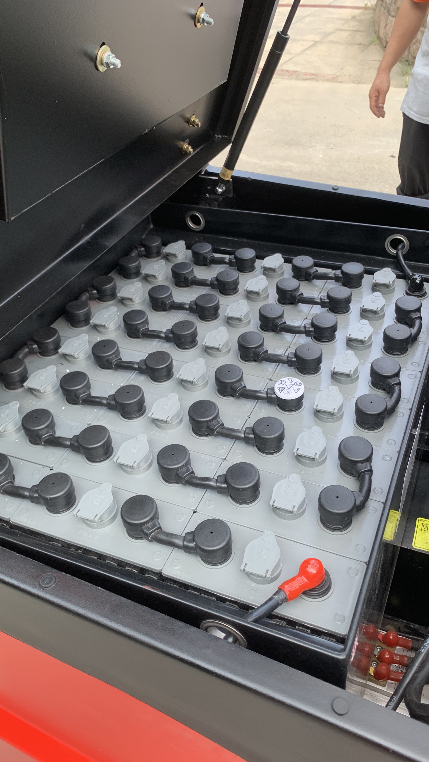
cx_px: 244
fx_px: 586
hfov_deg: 40.1
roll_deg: +3.6
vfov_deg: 66.1
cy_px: 384
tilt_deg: -41.9
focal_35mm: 29
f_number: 1.8
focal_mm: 4.25
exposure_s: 1/122
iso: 40
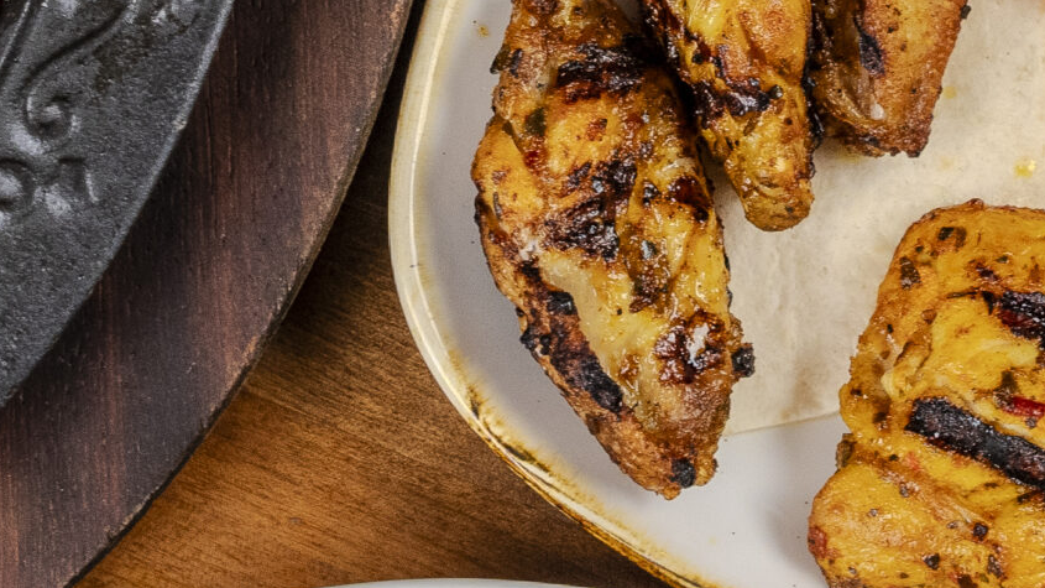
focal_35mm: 183
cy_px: 95
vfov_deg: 6.6
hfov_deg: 11.7
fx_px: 5059
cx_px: 864
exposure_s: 1/100
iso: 2500
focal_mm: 57.5
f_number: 10
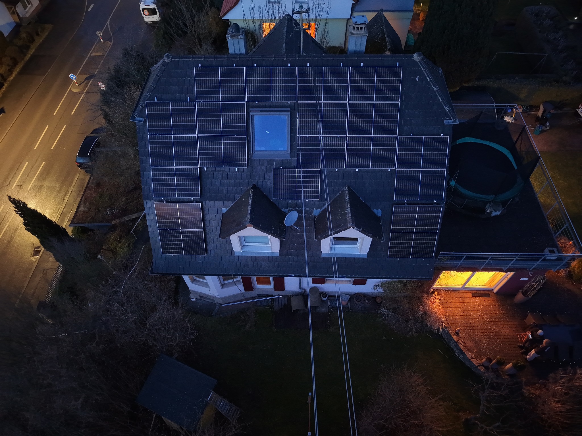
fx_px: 404
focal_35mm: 24
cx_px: 291
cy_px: 218
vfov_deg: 56.8
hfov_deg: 71.6
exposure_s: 1/5
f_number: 1.8
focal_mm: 8.67
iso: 2530
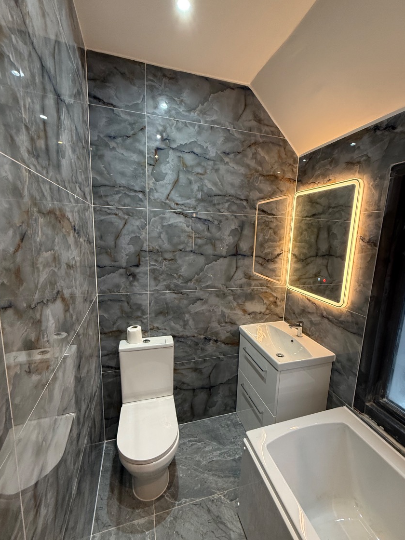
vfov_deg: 98.2
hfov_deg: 81.7
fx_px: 234
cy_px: 274
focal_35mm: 15
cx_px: 211
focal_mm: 2.22
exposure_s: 1/100
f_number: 2.2
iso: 400
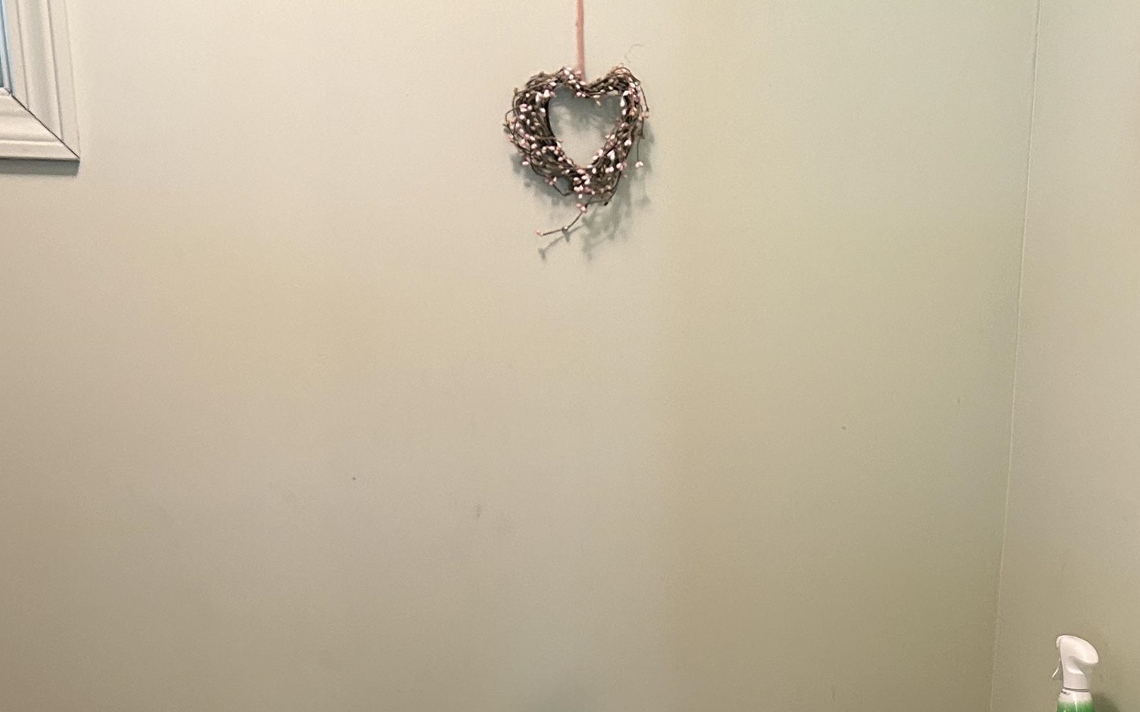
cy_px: 825
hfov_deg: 37.5
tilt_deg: -16.9
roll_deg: -0.8
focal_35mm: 54
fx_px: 1678
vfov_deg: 22.3
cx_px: 645
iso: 200
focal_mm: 5.7
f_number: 1.5
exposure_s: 1/60
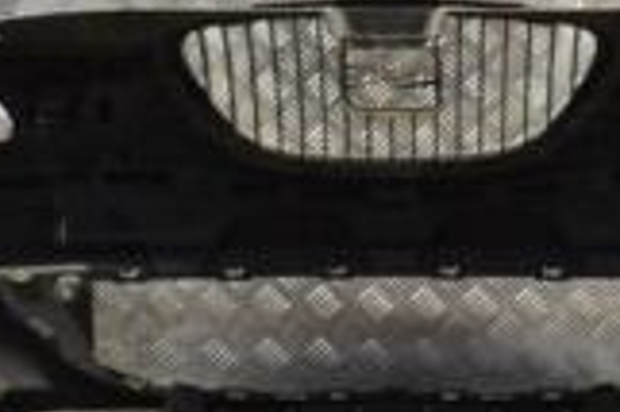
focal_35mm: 112
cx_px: 377
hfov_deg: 18.3
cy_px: 92
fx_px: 1927
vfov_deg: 12.2
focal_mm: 20
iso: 3200
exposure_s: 1/250
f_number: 8
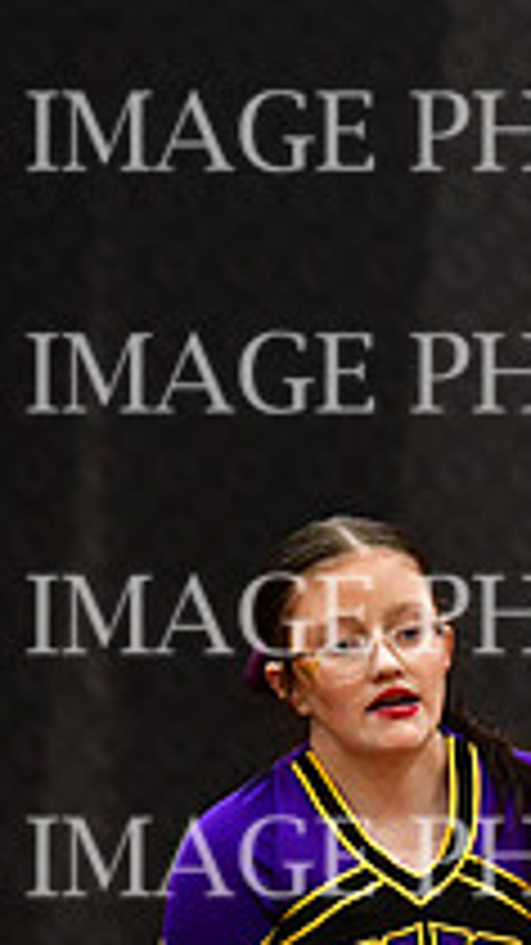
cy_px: 1220
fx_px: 14630
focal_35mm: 584
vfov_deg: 3.7
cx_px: 380
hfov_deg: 2.1
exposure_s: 1/500
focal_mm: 135
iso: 4000
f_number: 4
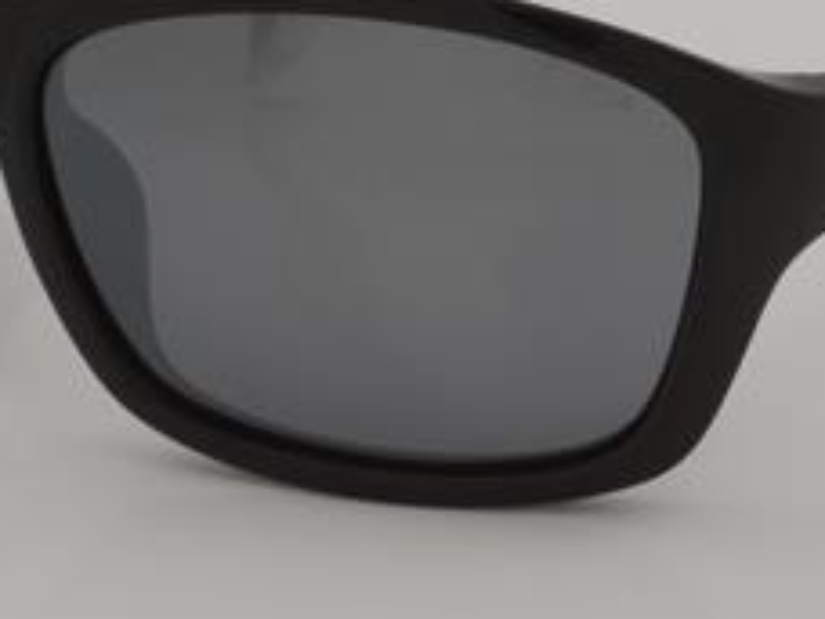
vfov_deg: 13.0
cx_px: 416
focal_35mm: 114
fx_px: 2713
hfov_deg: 17.3
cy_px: 159
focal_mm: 45
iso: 100
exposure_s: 1/3
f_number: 36
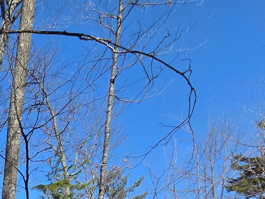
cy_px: 334
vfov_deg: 22.9
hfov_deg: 28.9
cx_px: -124
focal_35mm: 44
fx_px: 337
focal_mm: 2.2
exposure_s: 1/2071
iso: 100
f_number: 2.2
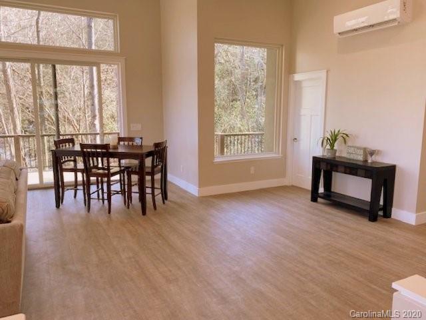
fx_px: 320
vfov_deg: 53.1
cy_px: 160
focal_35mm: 26
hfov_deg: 67.3
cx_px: 213
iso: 50
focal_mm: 4.25
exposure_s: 1/120
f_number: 1.8
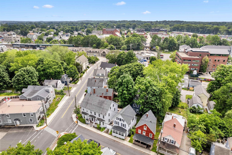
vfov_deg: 57.2
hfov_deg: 78.6
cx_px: 116
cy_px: 78
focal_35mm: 22
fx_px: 142
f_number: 2.8
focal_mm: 8.38
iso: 100
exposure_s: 1/100
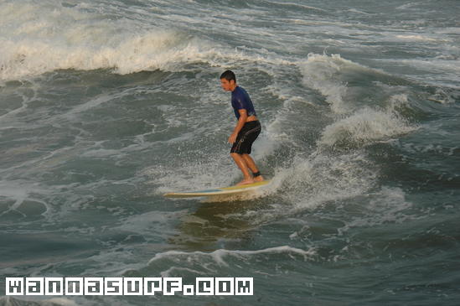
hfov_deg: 8.6
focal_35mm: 240
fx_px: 3064
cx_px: 230
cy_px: 153
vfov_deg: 5.7
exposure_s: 1/640
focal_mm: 160
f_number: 6.3
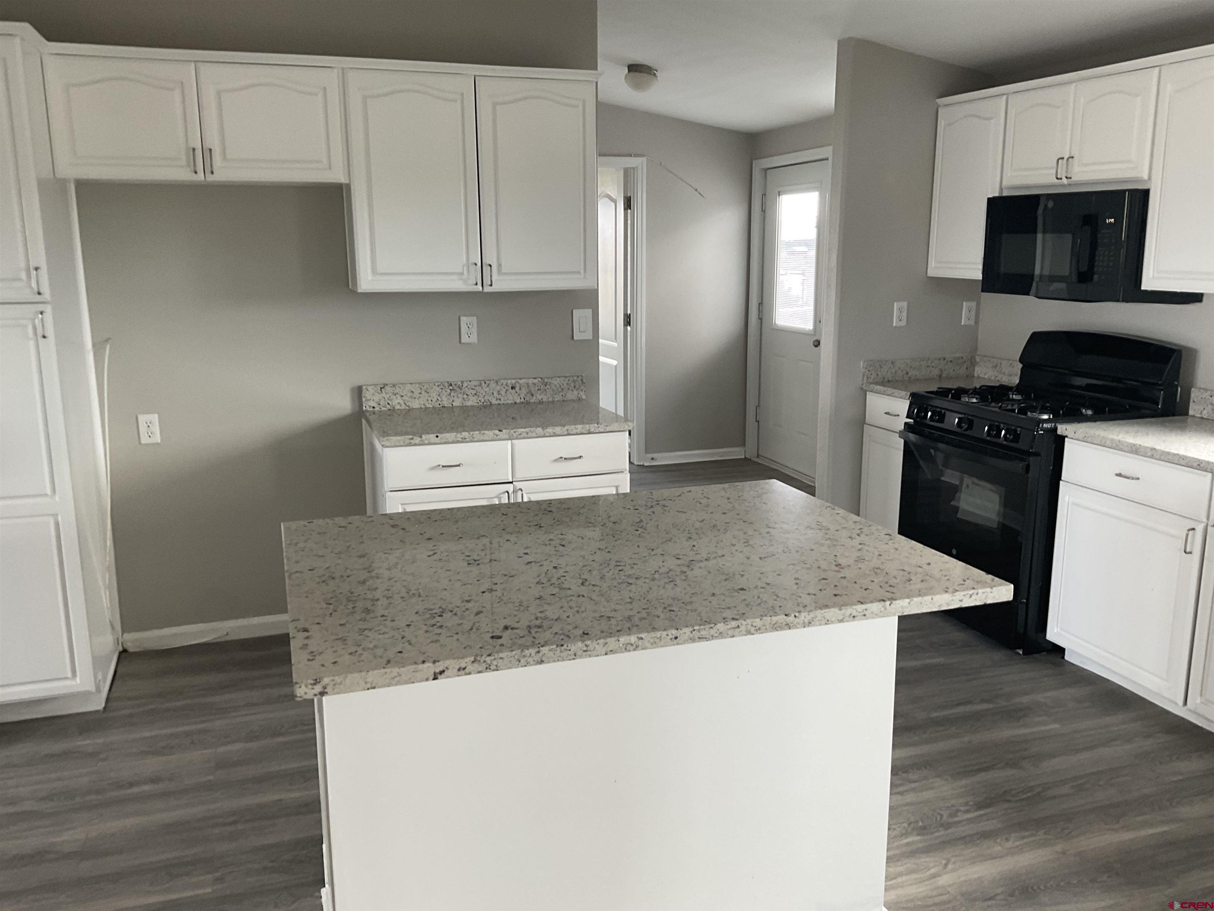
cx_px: 607
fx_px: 1017
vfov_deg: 48.2
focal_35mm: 29
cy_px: 456
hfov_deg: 61.7
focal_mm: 3
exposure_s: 1/60
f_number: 1.8
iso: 40
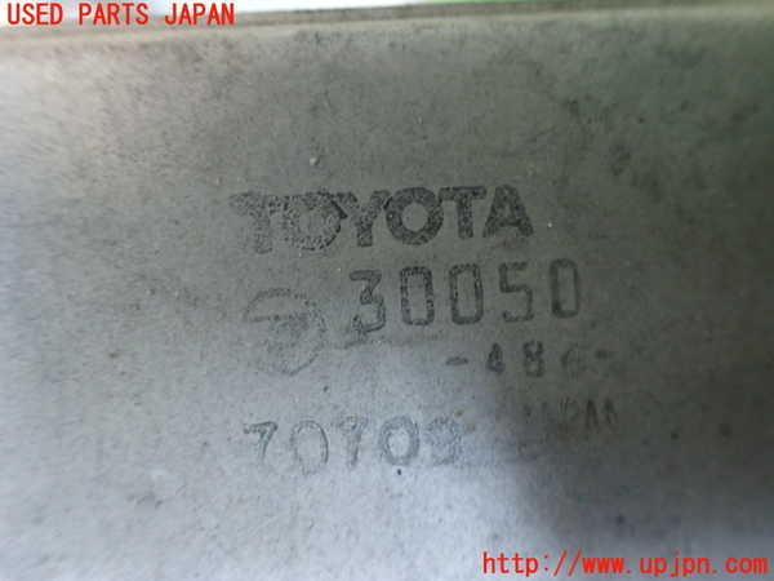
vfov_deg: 46.8
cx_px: 387
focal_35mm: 30
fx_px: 671
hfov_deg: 60.0
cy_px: 290
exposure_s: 1/30
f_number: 2.3
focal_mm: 5.4
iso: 1000
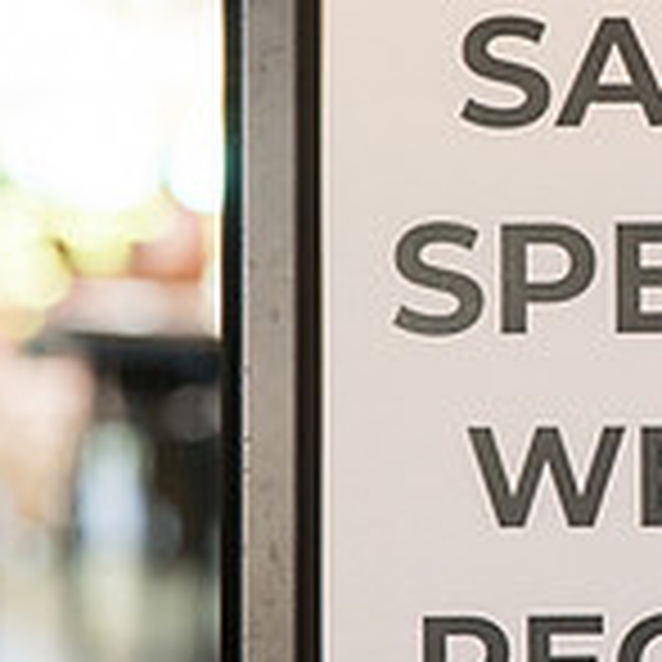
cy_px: 223
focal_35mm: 221
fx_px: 4782
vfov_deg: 7.9
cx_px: 739
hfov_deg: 7.9
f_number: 4
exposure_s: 1/100
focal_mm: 66
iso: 800
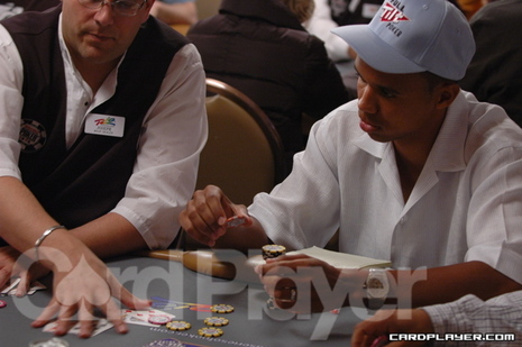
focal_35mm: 105
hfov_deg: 19.5
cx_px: 261
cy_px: 174
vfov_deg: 13.0
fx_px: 1521
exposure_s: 1/60
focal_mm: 70
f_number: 2.8
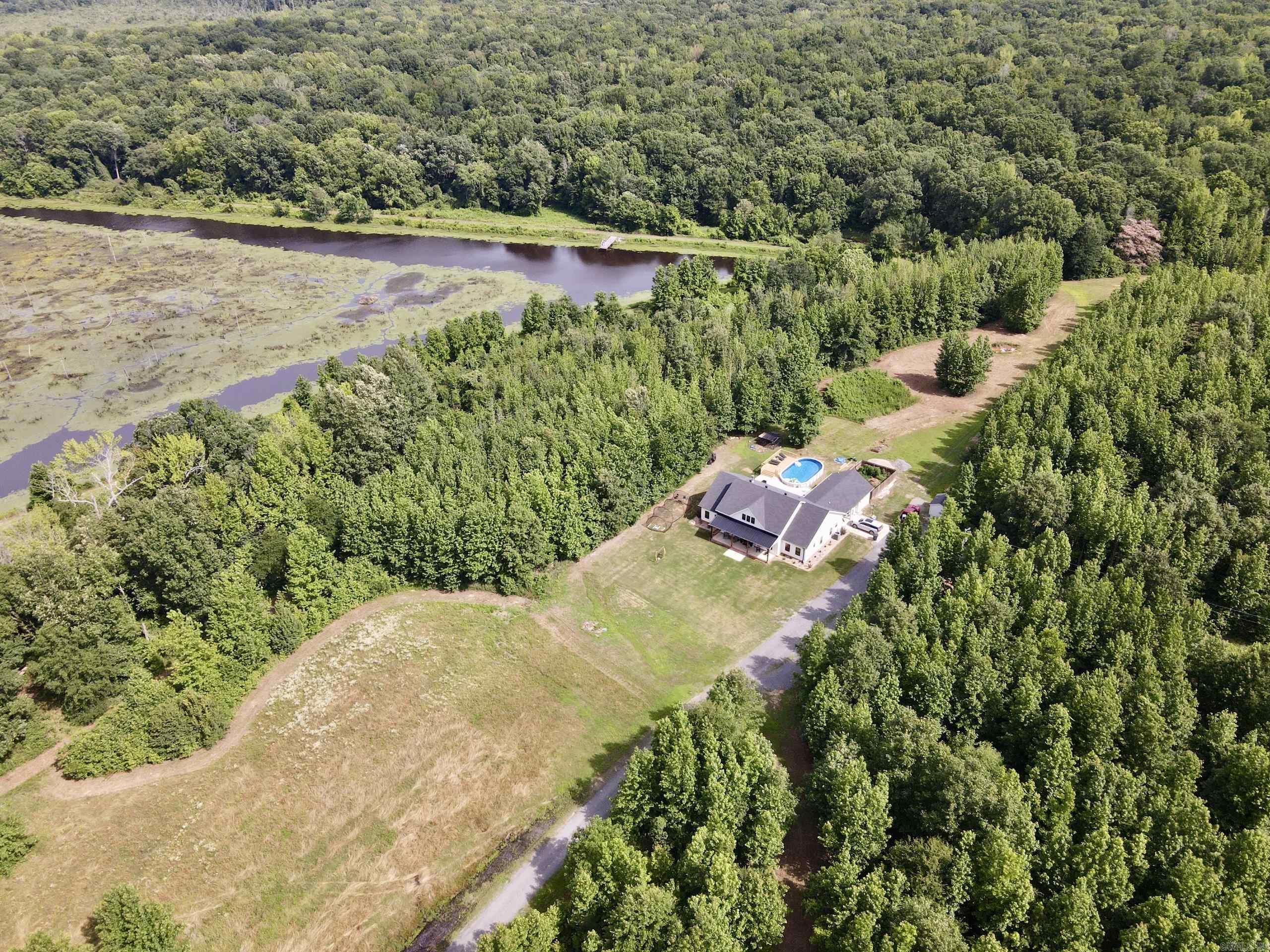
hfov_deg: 71.6
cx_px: 635
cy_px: 476
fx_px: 881
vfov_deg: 56.8
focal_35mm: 24
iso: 290
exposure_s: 1/15
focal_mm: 4.5
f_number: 2.8
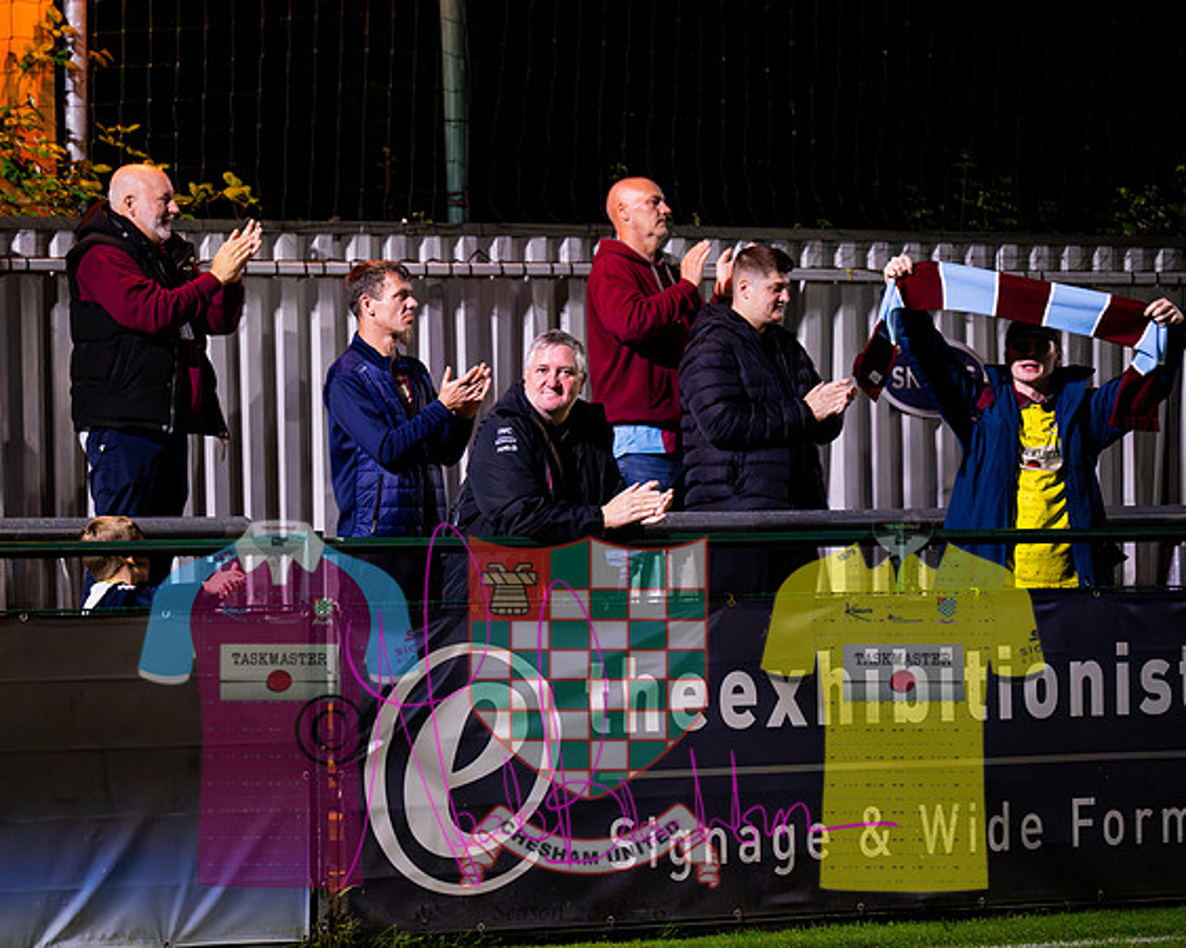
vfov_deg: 5.6
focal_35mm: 275
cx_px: 322
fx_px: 9664
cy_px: 387
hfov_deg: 7.0
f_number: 2.8
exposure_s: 1/800
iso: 6400
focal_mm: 200
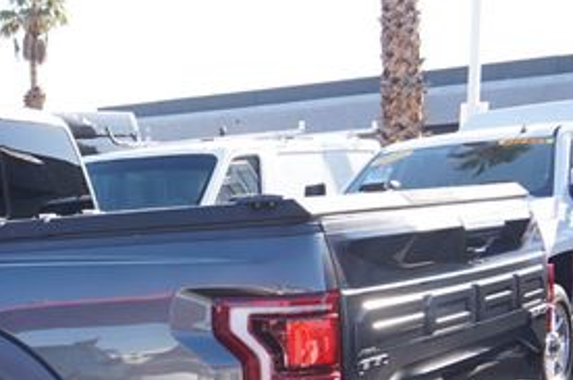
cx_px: -52
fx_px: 1162
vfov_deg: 18.0
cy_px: 407
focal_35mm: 73
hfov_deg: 25.7
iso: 100
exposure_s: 1/80
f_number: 6.3
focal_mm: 21
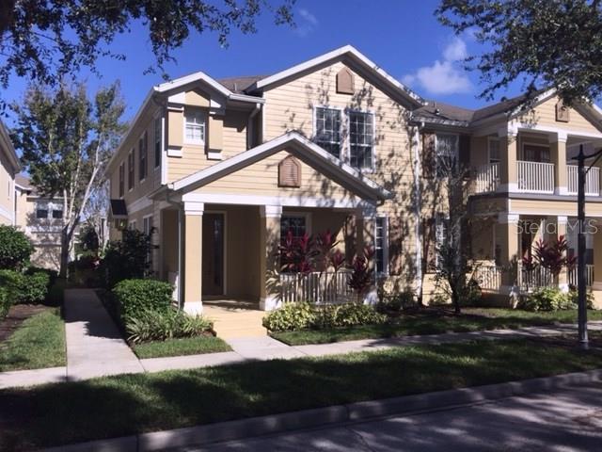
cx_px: 301
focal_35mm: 29
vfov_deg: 48.2
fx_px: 504
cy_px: 226
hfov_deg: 61.7
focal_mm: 4.15
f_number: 2.2
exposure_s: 1/3300
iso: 32
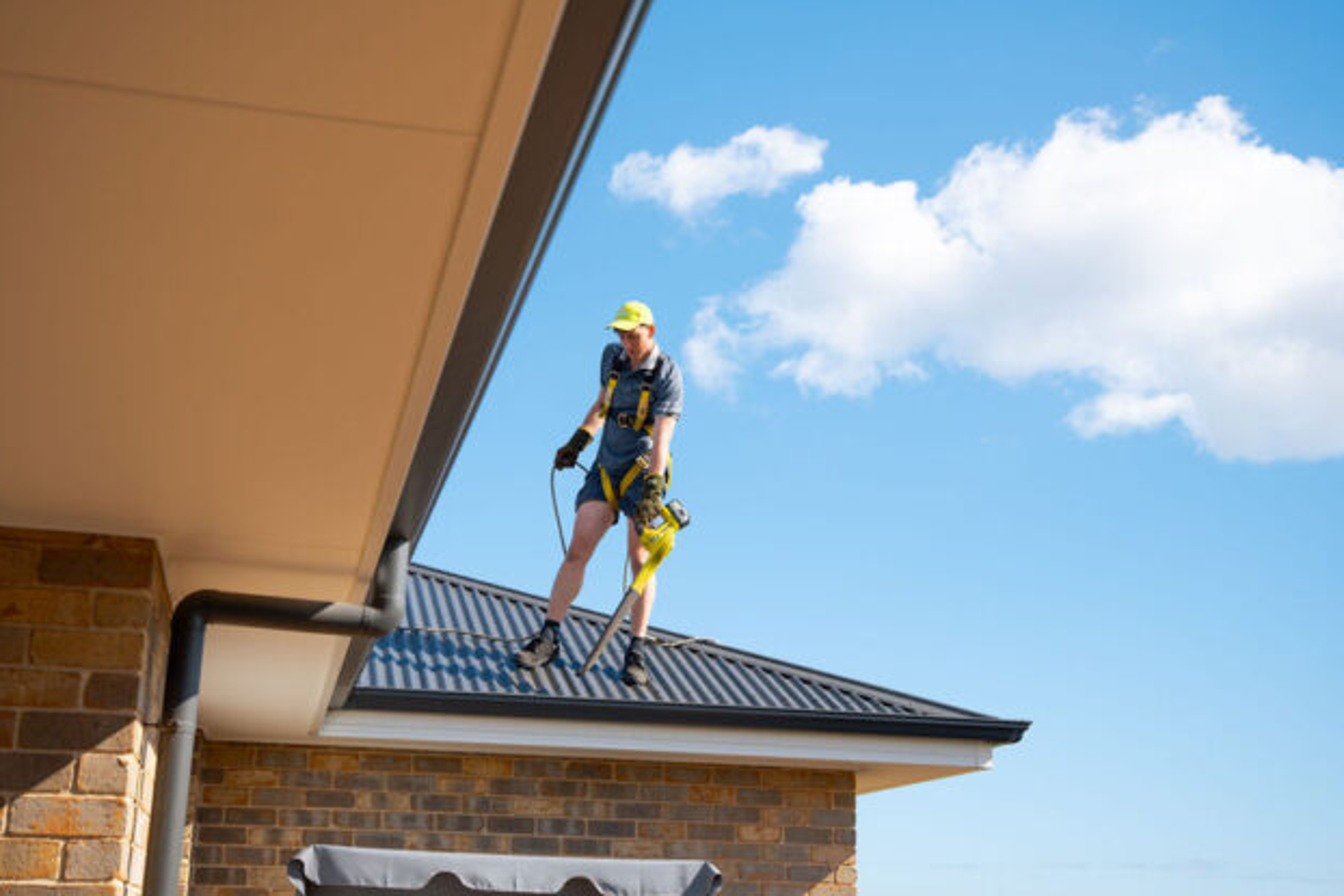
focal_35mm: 48
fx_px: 1792
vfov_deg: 28.1
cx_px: 618
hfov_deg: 41.1
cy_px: 430
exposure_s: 1/400
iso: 100
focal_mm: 38.9
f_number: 5
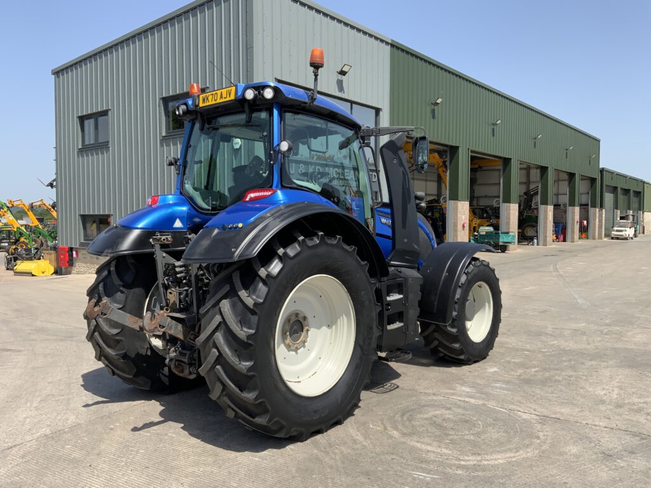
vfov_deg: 48.2
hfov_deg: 61.7
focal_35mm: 29
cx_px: 326
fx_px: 545
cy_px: 244
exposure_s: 1/1311
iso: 16
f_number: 1.8
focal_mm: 3
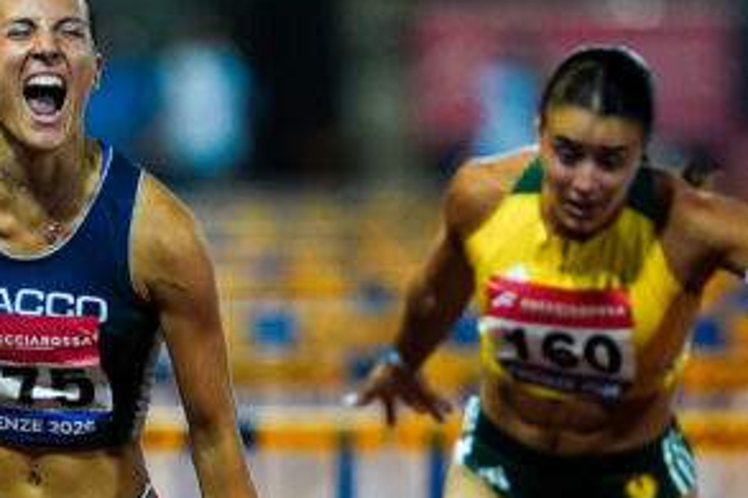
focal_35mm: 953
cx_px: 197
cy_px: 480
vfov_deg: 1.4
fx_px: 19789
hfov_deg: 2.2
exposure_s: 1/1000
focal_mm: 300
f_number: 2.8
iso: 3200
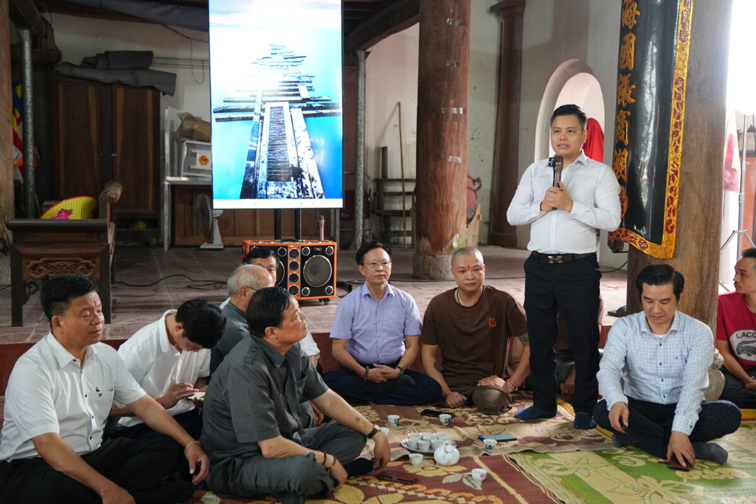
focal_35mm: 44
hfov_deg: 45.0
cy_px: 252
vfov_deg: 30.8
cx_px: 378
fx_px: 913
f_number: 2.8
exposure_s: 1/125
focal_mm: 29
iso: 1600
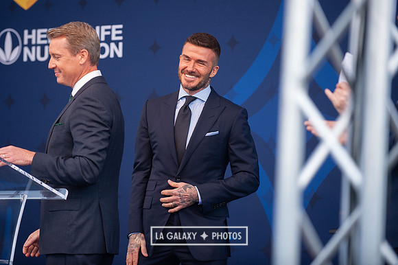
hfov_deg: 11.2
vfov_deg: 7.5
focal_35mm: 184
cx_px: 183
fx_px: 2033
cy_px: 122
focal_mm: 170
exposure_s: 1/1250
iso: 800
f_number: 2.8
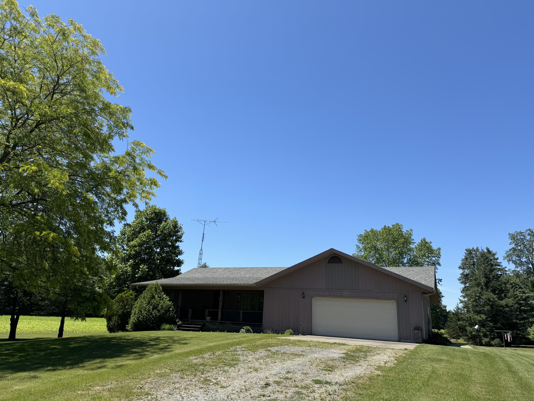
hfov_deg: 71.6
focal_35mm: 24
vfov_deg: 56.8
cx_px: 267
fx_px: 370
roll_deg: -2.9
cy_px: 200
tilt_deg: +16.1
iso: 80
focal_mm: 6.76
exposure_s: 1/4608
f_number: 1.78
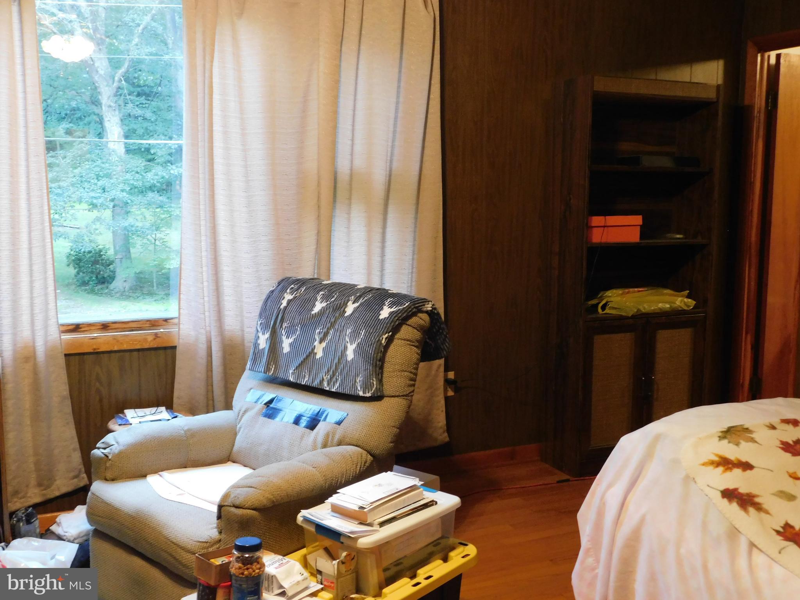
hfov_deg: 51.4
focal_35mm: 36
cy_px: 300
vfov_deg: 39.7
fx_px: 832
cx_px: 400
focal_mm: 6.3
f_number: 3.5
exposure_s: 1/8
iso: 500
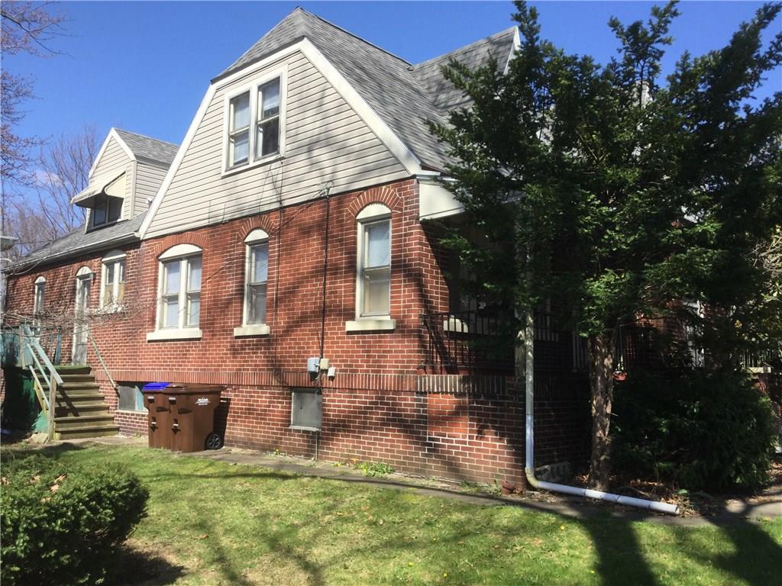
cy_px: 293
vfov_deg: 45.4
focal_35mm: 31
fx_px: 700
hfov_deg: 58.4
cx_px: 391
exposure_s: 1/815
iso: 25
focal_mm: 3.3
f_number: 2.4
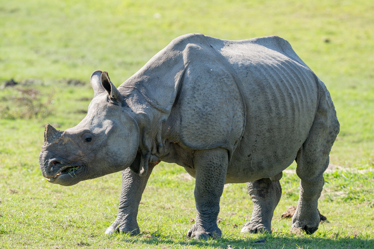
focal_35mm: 600
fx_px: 6233
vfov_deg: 2.3
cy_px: 124
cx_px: 187
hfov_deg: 3.4
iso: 640
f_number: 7.1
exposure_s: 1/320
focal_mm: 600
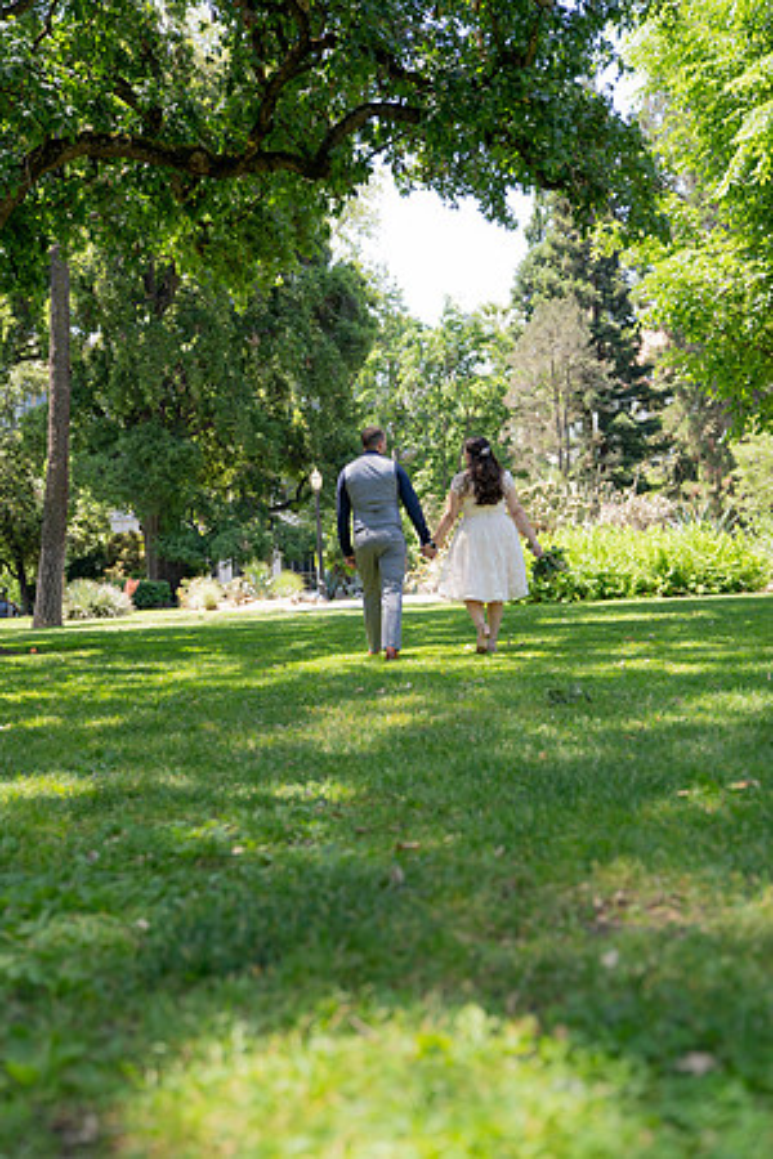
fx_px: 1385
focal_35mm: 43
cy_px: 580
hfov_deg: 31.2
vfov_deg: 45.4
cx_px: 386
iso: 100
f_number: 2.8
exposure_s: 1/320
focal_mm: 43
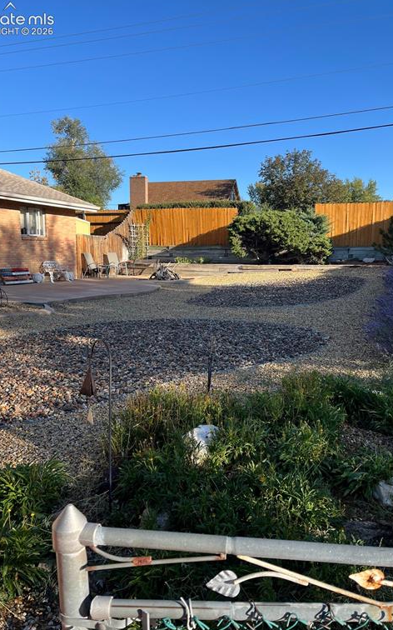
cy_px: 313
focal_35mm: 28
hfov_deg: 44.5
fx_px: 480
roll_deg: +0.1
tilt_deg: -9.2
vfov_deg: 66.5
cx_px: 202
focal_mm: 5.1
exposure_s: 1/1325
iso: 50
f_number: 1.6
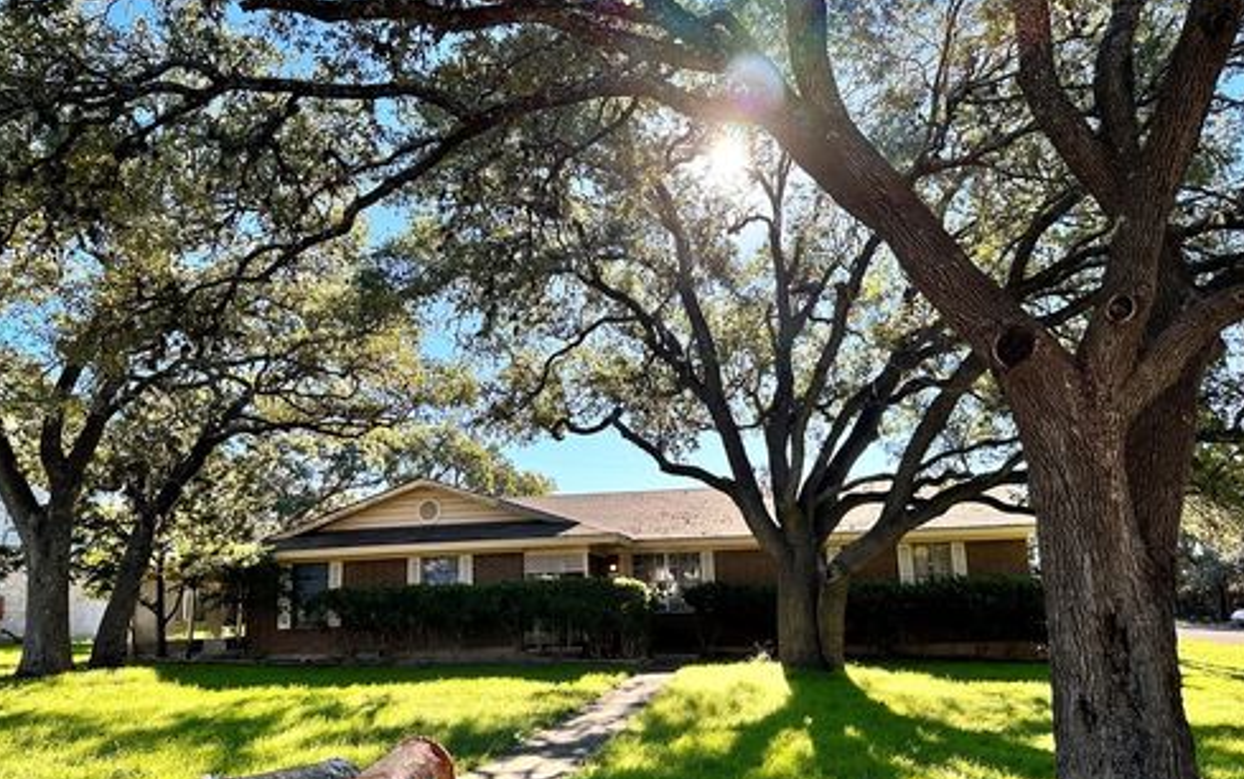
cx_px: 628
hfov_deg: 70.4
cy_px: 439
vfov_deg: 47.5
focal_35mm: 26
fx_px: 882
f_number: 1.78
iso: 80
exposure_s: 1/1144
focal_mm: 6.86
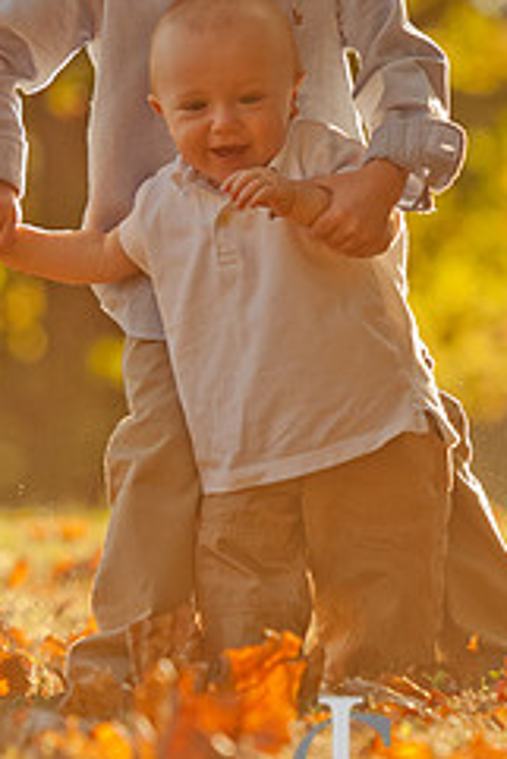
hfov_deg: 3.1
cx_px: 282
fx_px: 9471
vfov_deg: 4.6
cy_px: 224
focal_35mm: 449
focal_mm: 160
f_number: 2.8
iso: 400
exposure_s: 1/800
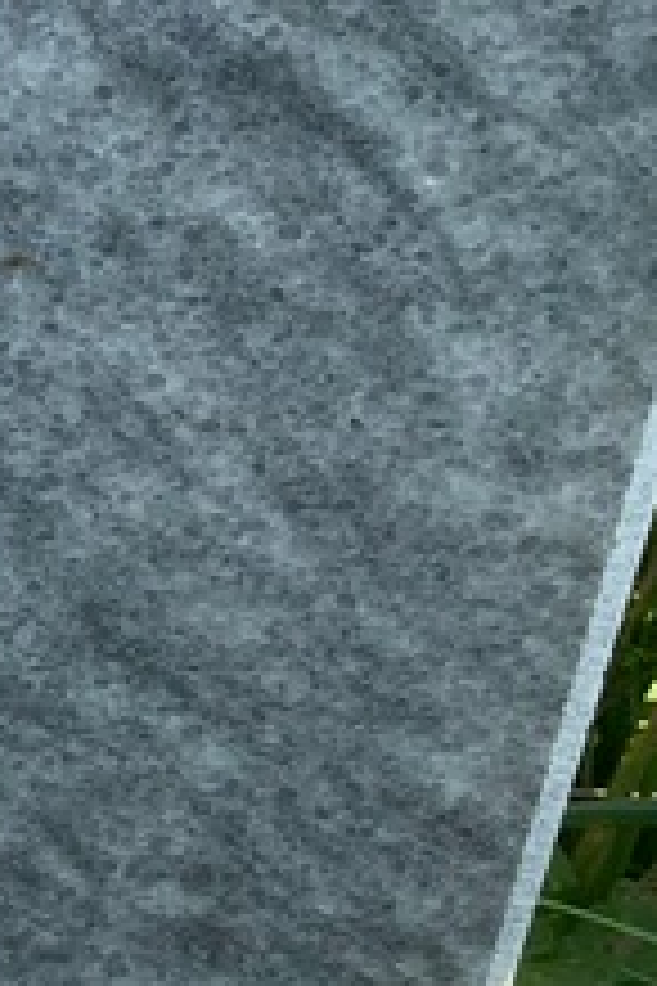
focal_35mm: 99
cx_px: -994
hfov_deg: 11.2
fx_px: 2710
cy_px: 630
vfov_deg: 20.6
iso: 32
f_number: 1.8
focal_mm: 4.25
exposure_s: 1/919
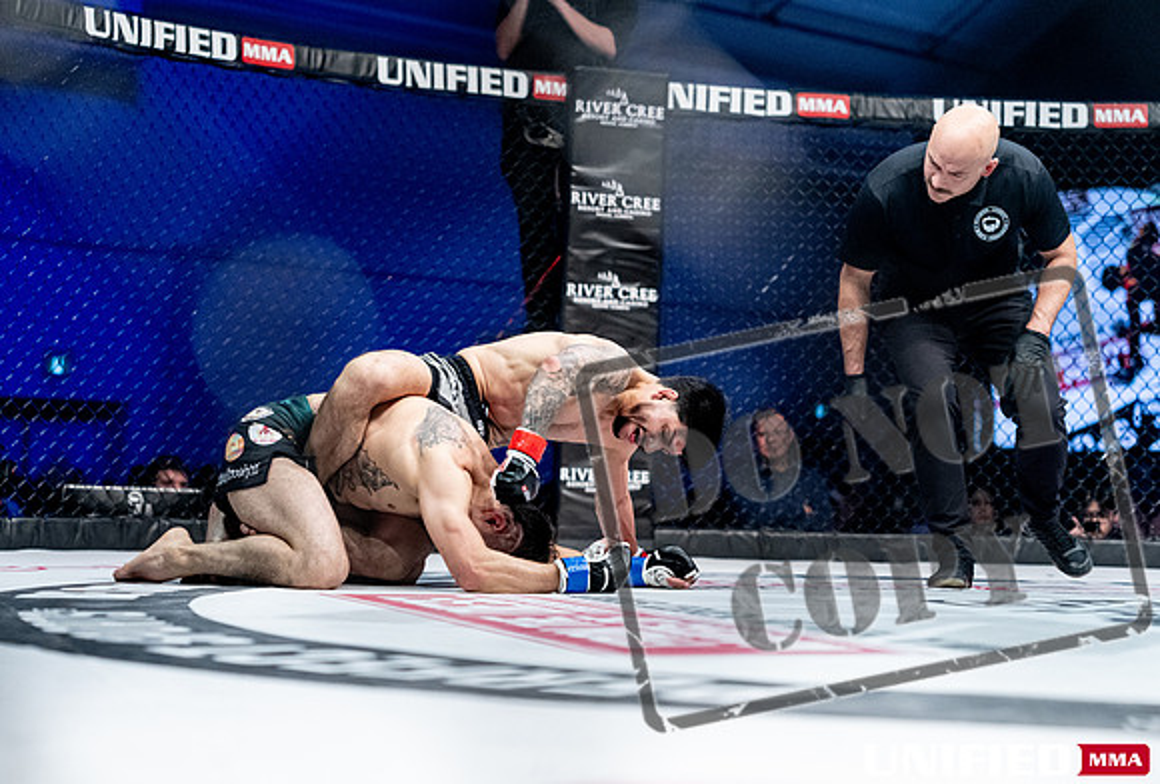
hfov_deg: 29.7
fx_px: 2187
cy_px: 481
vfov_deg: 20.3
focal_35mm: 68
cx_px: 599
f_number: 2
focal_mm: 50
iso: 3200
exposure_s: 1/1250
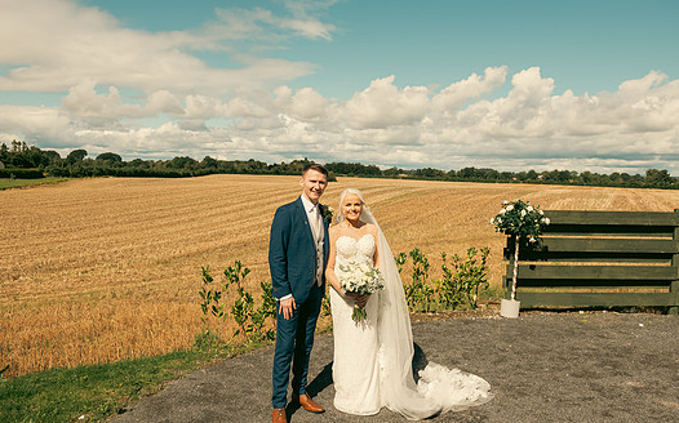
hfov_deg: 68.4
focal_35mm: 27
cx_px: 350
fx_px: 499
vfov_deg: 46.0
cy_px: 211
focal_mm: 24
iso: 100
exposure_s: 1/800
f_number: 5.6
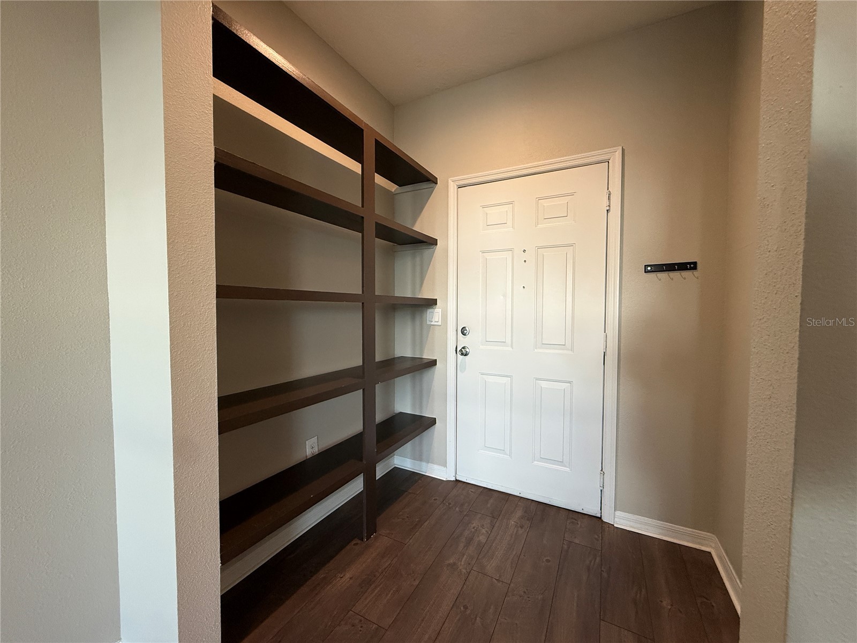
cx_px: 428
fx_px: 347
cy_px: 322
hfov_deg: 102.1
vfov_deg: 85.7
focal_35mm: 14
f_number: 2.2
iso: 320
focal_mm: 2.22
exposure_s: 1/120
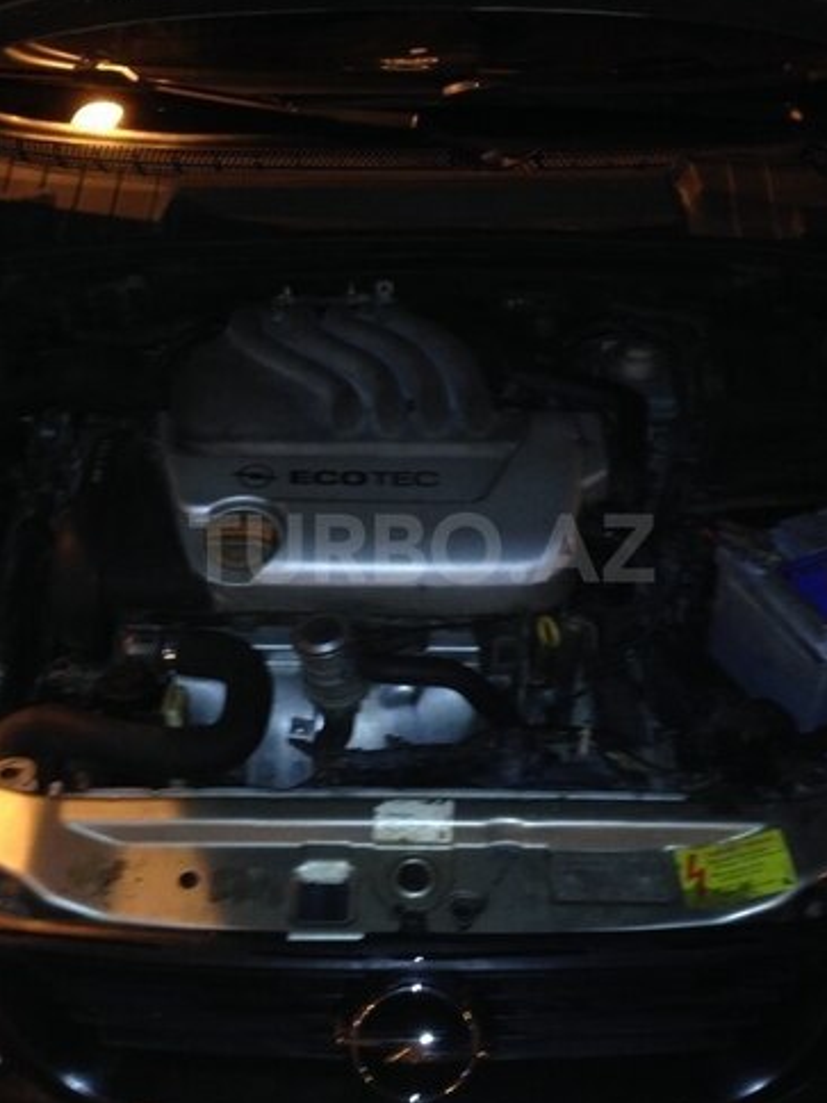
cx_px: 421
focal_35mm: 45
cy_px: 548
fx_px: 1433
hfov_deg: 32.2
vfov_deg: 42.1
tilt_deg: -34.2
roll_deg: +0.4
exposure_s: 1/16
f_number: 2.4
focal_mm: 4.12
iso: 160
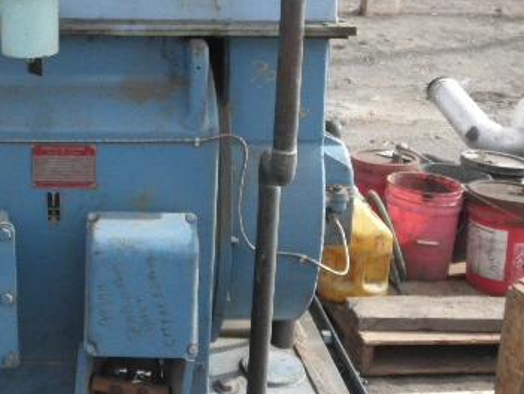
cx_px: 84
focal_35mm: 51
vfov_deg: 27.6
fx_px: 773
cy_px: 40
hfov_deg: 35.9
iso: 64
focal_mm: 5
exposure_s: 1/60
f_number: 8.5
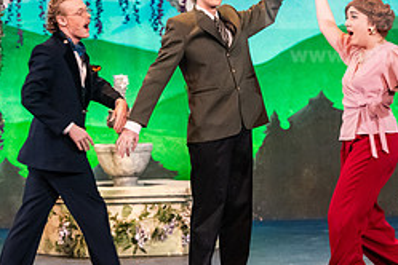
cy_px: 89
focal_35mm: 245
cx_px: 217
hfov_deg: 8.4
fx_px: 2708
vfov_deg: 5.6
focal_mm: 105
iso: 4000
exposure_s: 1/200
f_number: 3.5
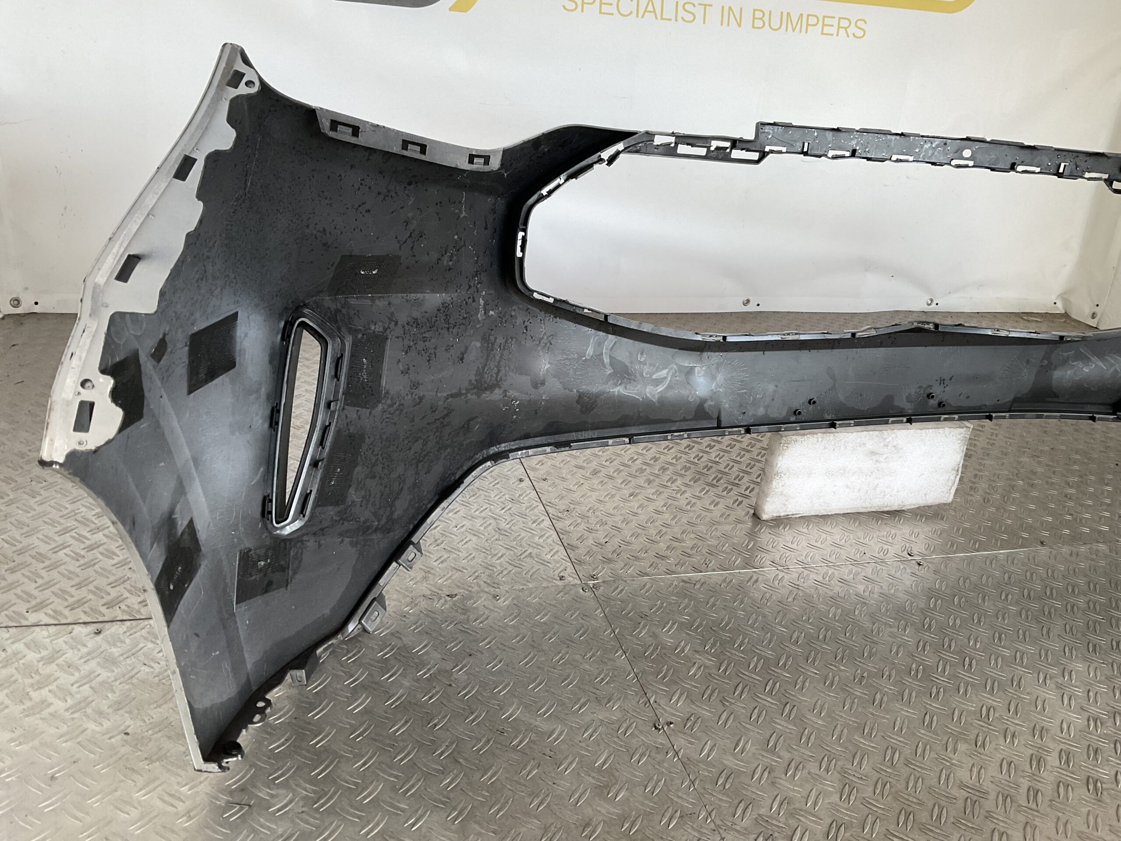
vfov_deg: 48.2
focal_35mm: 29
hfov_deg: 61.7
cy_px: 420
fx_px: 939
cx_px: 560
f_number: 1.8
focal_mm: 3
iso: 50
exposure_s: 1/100
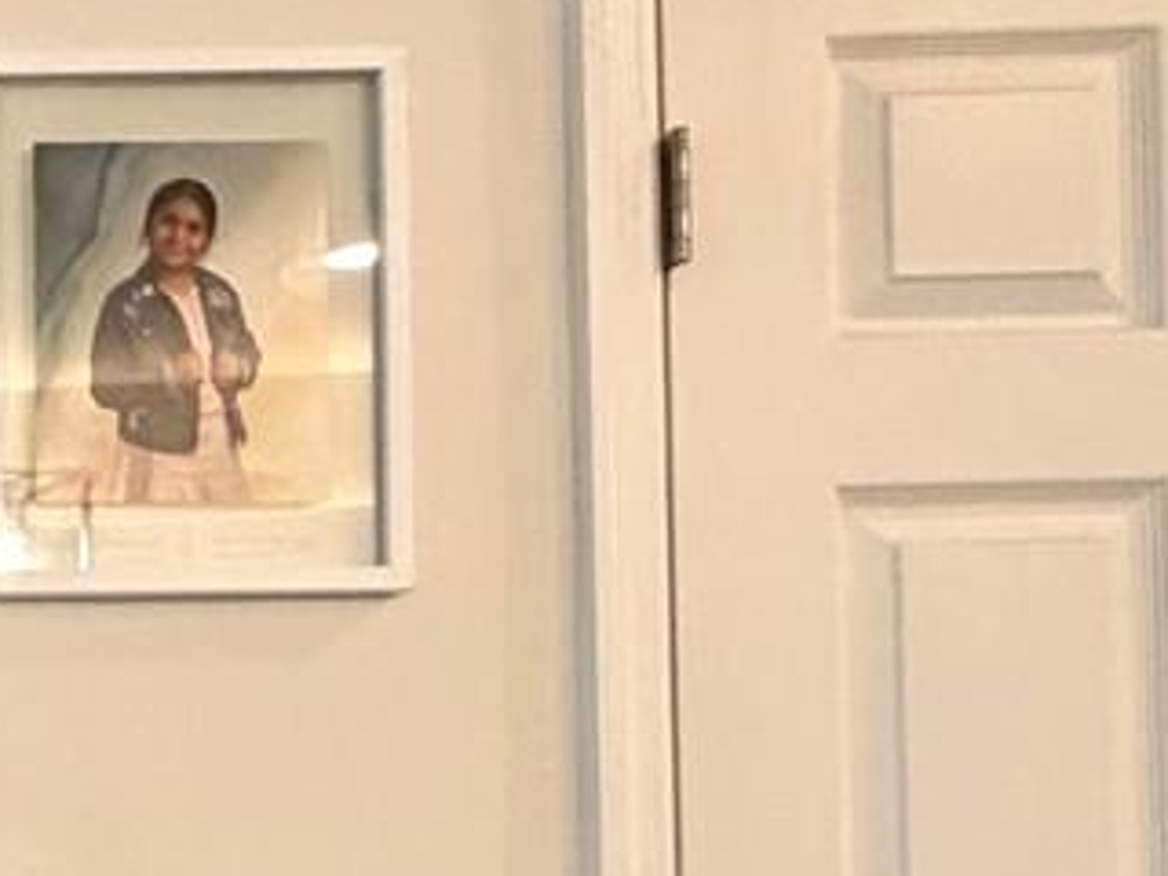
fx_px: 2362
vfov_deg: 19.8
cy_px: 1026
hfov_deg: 19.9
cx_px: -956
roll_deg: +1.0
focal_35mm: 70
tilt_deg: +1.6
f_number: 2.2
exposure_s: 1/60
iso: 320
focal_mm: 2.22
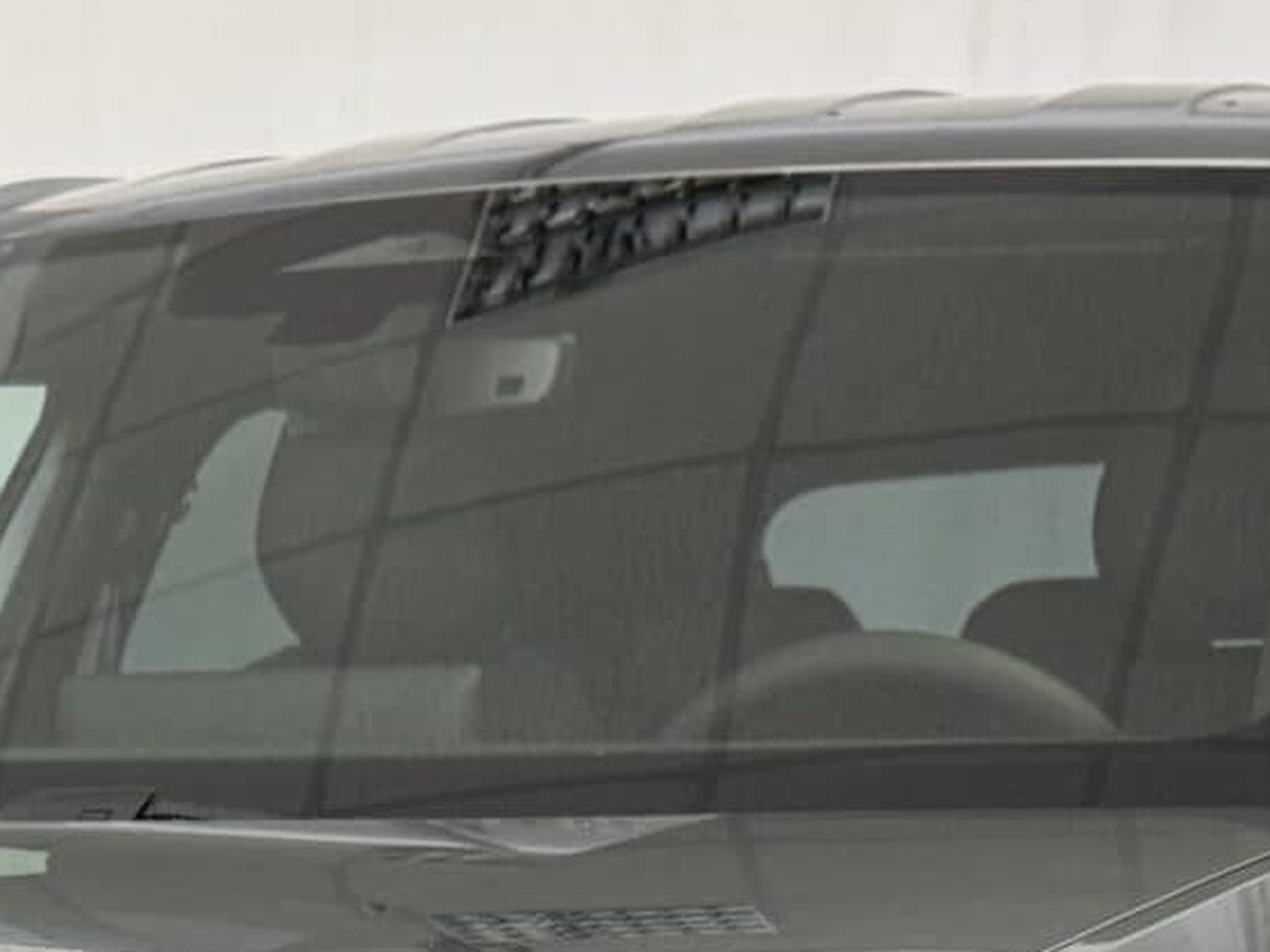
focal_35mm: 110
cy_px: 1874
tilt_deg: -16.4
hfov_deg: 17.3
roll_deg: +0.6
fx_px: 4035
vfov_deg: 12.0
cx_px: -154
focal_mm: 6.76
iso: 160
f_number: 1.78
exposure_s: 1/50
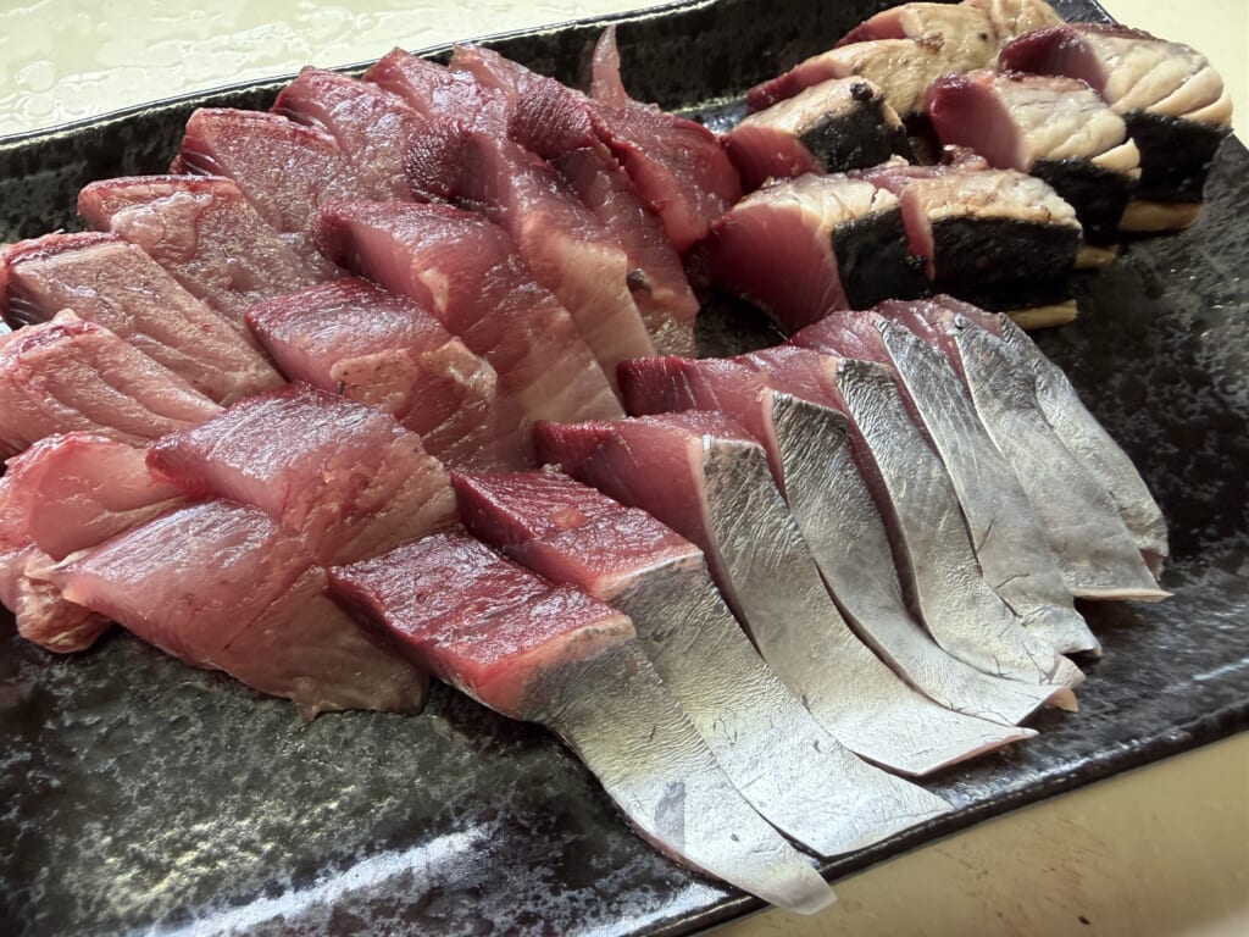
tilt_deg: -62.2
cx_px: 624
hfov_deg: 71.6
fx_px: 866
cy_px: 468
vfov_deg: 56.8
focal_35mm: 24
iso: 200
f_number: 2.2
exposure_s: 1/121
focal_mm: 2.22
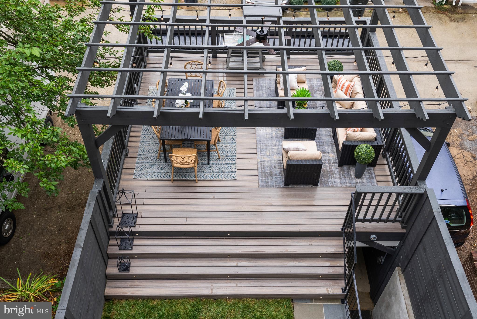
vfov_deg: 37.9
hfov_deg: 54.4
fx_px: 464
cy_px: 160
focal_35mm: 35
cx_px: 238
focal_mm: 35
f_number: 5
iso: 125
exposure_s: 1/125
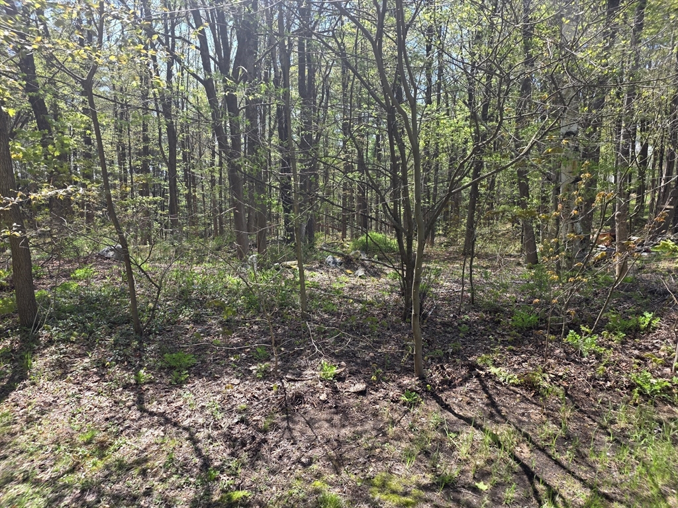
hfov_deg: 73.9
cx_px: 339
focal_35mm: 23
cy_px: 254
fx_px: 450
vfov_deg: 58.9
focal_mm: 6.25
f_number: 1.7
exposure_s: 1/1350
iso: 80
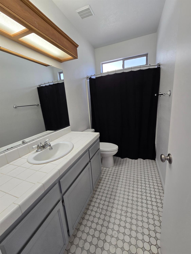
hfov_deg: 89.9
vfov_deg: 106.2
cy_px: 127
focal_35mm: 13
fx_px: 96
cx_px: 96
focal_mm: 2.2
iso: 80
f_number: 2.2
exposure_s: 1/60
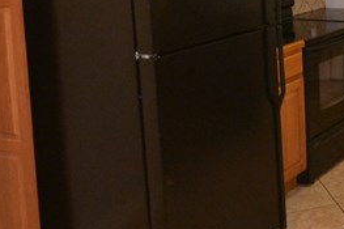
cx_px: 413
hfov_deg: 28.2
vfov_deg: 21.1
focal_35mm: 62
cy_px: -5
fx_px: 592
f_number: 4
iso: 720
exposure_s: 1/60
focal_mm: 10
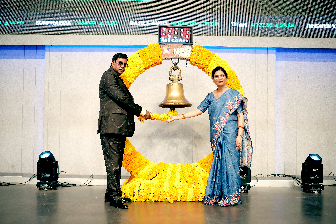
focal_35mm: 41
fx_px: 383
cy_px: 112
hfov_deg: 47.4
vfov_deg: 32.6
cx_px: 168
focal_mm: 27
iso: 200
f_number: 1.2
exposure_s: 1/125
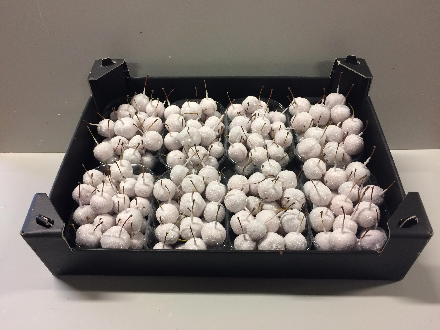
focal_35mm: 29
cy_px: 165
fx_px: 369
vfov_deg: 48.2
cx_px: 220
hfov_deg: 61.7
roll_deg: +0.7
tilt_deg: -32.6
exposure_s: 1/33
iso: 160
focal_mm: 4.15
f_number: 2.2
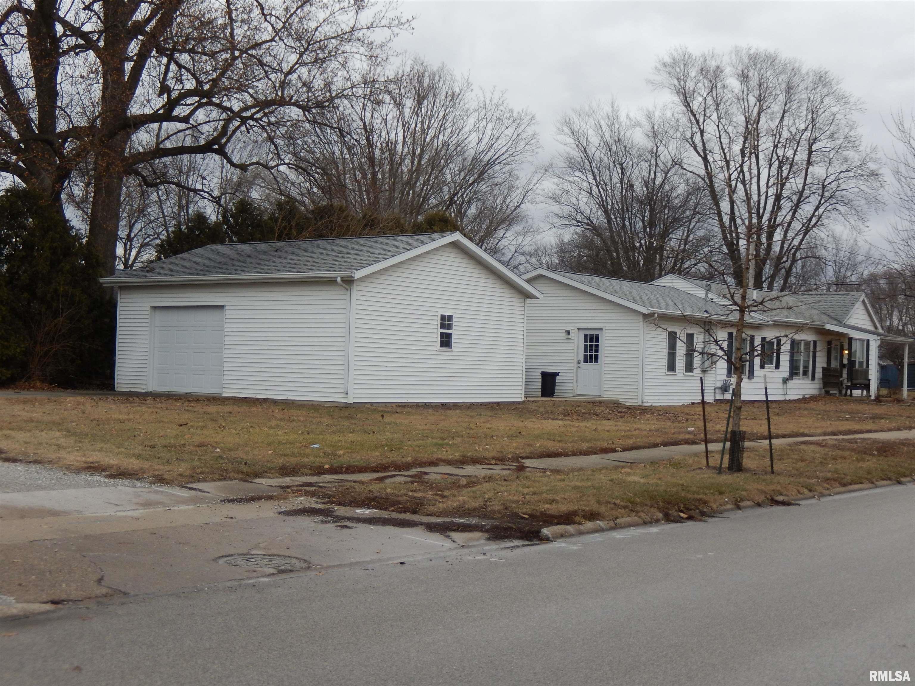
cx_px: 458
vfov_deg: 28.6
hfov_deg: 37.5
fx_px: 1348
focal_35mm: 51
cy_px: 343
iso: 140
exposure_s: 1/250
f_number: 4.5
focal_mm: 9.2
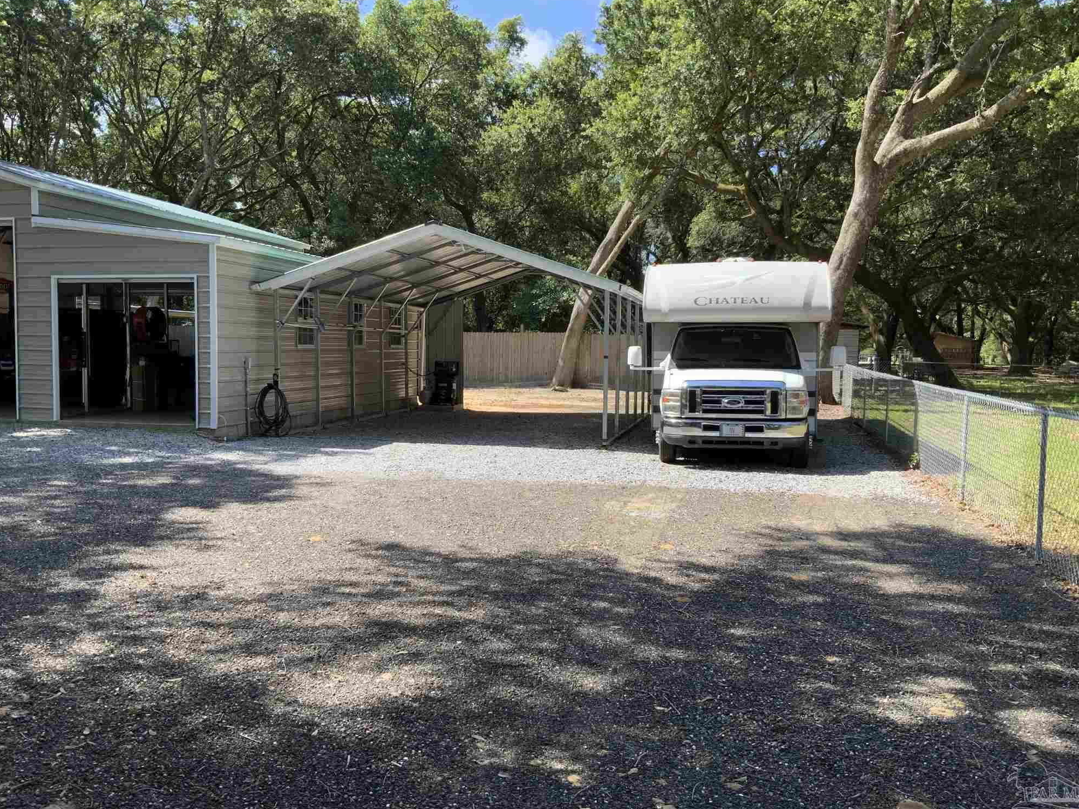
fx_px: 935
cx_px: 547
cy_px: 402
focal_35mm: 30
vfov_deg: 46.8
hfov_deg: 60.0
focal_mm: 3
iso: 16
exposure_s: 1/439
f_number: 1.8
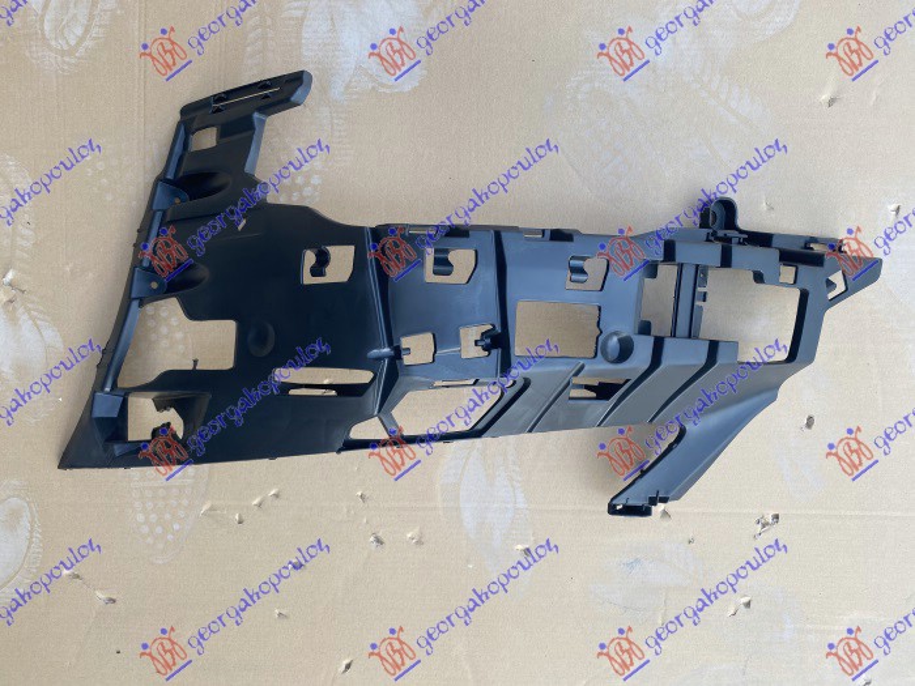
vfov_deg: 53.1
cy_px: 343
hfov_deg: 67.3
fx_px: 687
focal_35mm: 26
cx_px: 458
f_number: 1.8
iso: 32
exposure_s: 1/301
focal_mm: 4.25
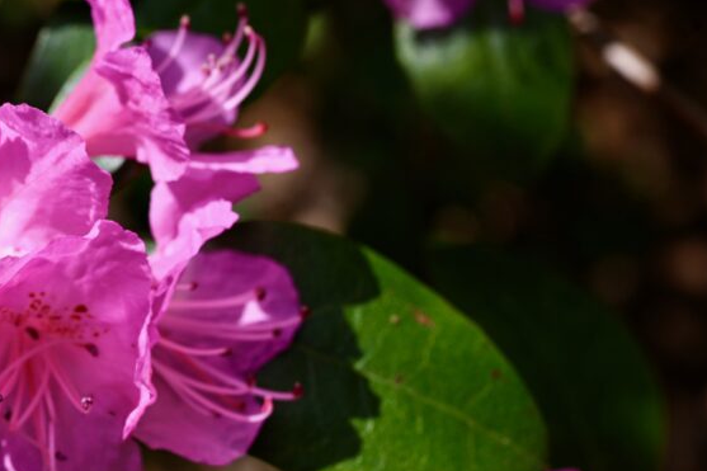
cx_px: 151
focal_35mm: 92
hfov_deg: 21.9
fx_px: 1806
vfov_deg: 14.9
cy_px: 248
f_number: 10
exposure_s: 1/200
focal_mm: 50
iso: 100
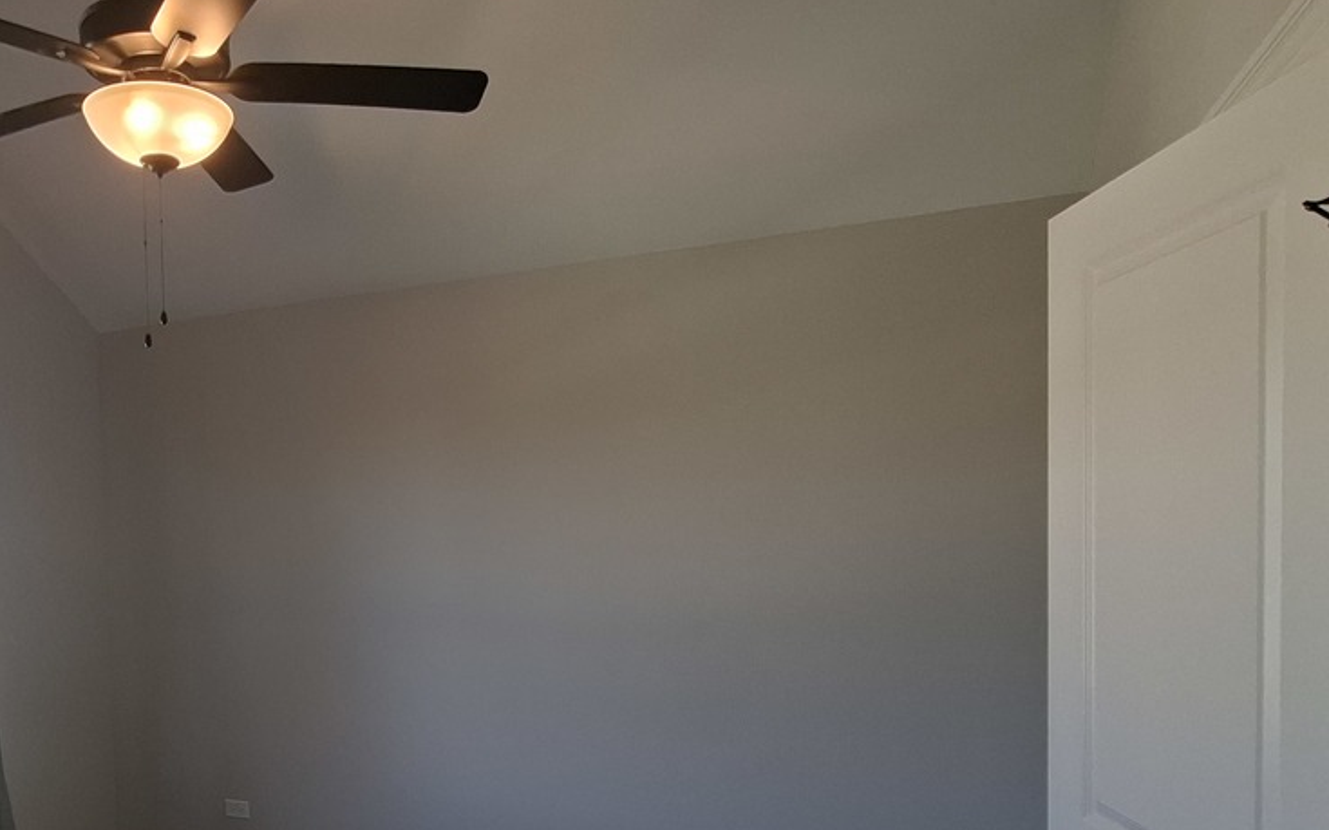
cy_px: 548
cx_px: 374
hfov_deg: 65.3
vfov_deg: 45.4
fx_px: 978
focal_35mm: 27
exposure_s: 1/40
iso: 40
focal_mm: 1.74
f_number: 2.2
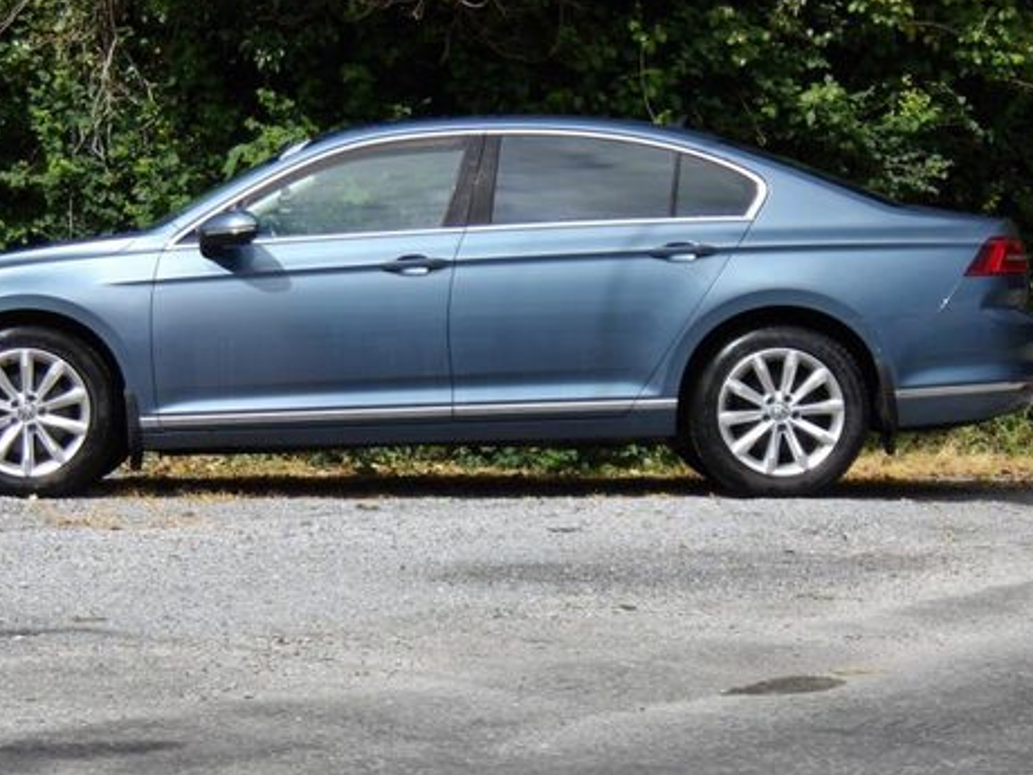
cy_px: 440
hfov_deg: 14.0
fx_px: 4208
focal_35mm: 141
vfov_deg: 10.5
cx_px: 442
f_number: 6.6
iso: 100
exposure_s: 1/289
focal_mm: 19.6
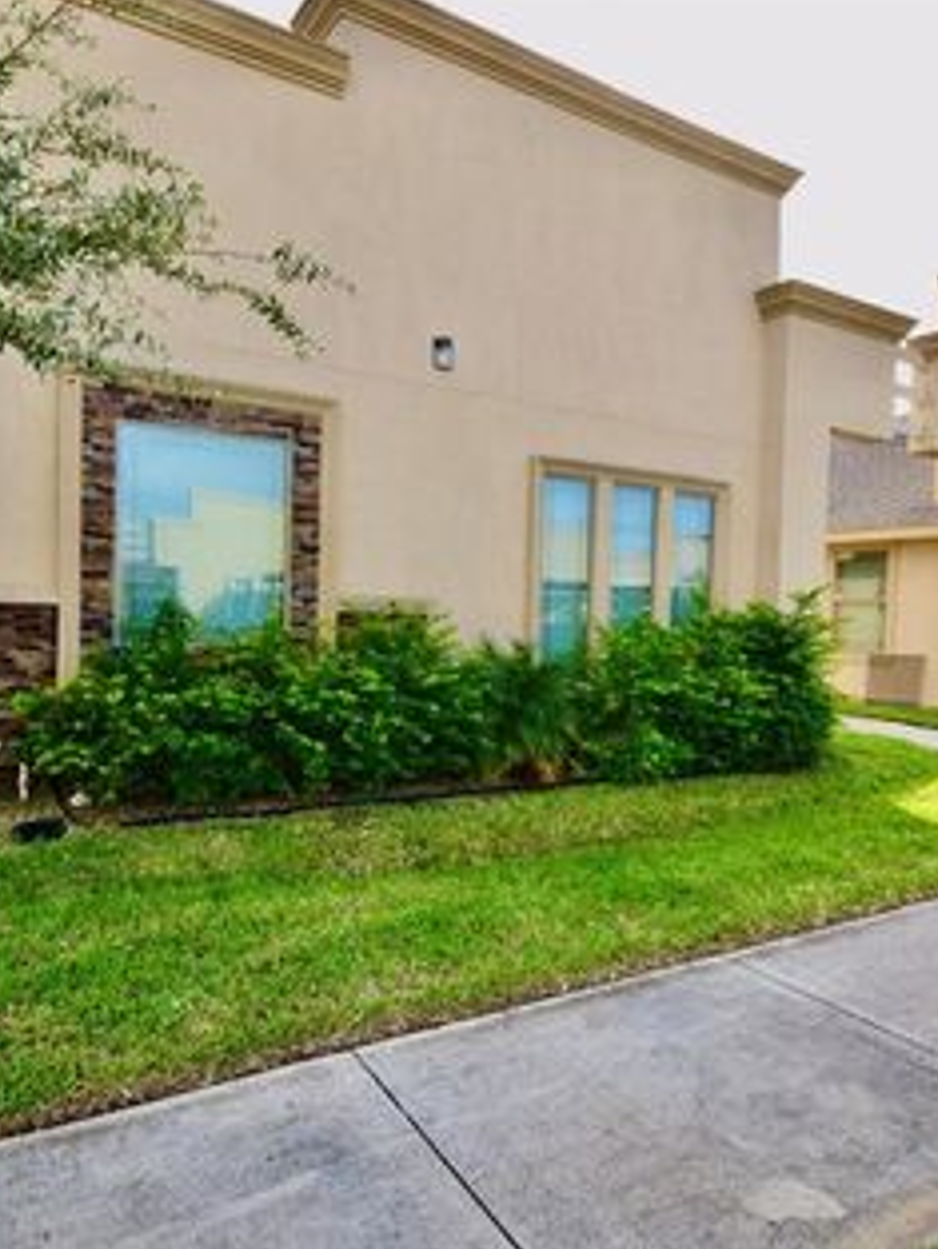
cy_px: 640
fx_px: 830
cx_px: 499
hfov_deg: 58.9
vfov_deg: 73.9
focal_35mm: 23
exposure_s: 1/250
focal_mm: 10
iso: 200
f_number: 8
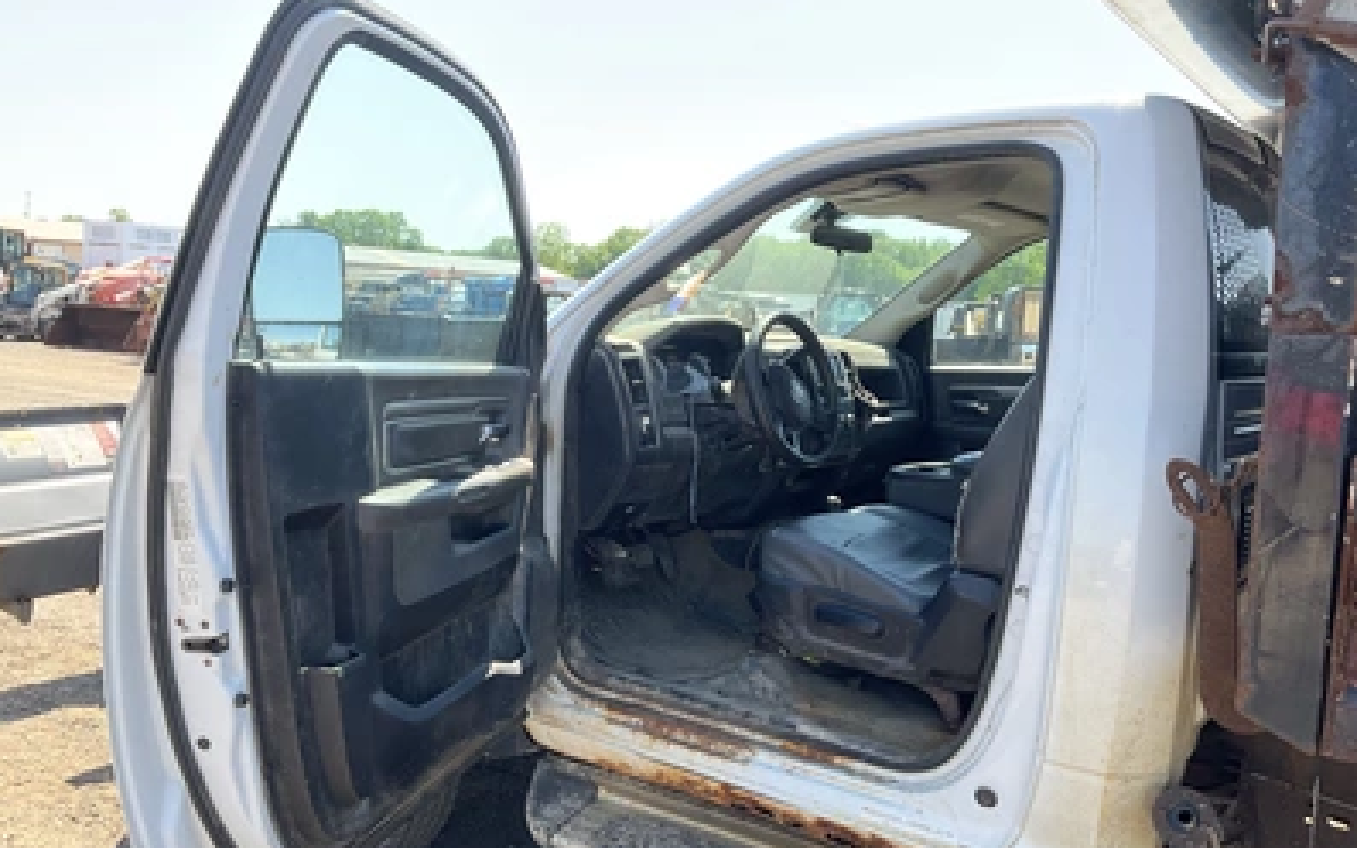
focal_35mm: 31
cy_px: 455
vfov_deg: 40.6
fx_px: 1146
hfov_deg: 61.2
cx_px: 677
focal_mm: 3
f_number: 1.8
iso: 25
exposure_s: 1/529
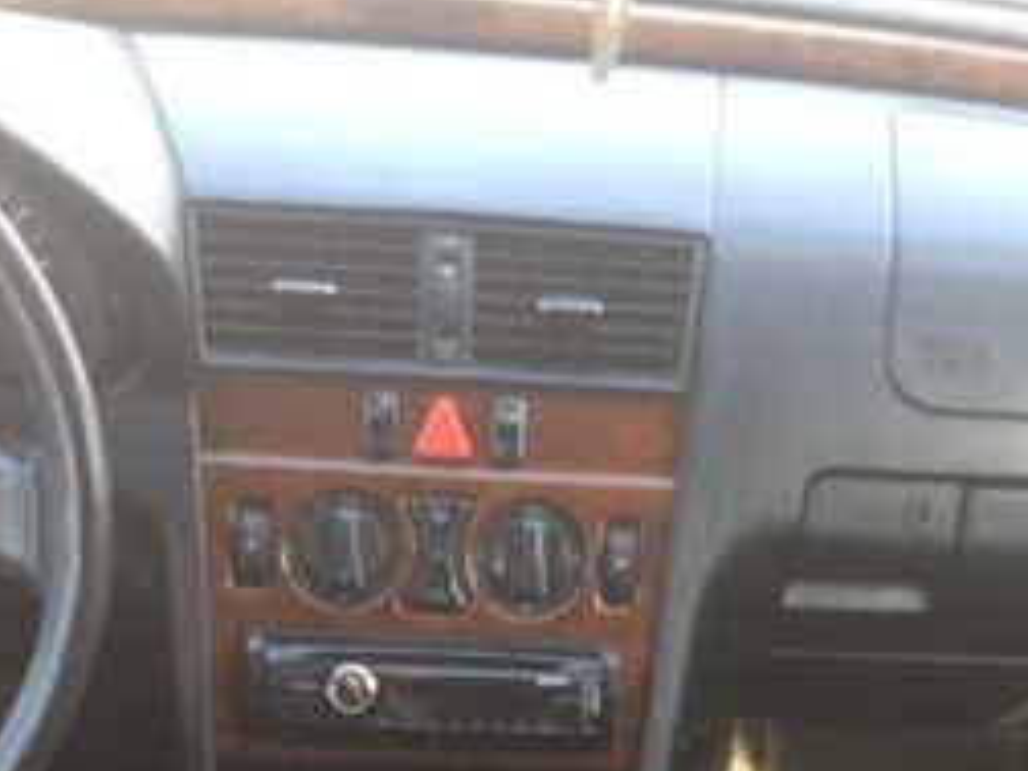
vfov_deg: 18.4
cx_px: 453
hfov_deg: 25.6
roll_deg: -1.7
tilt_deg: -41.2
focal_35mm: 76
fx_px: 2257
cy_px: 912
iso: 40
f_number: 2.2
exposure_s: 1/33
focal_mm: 4.15
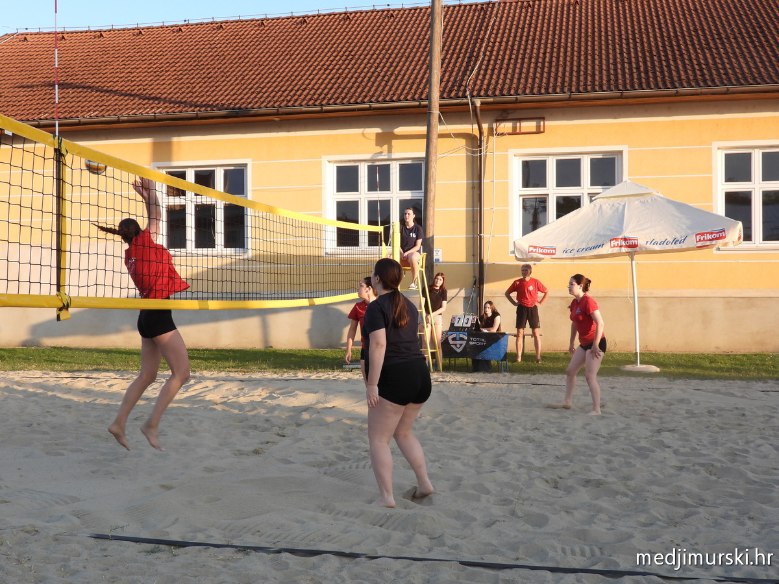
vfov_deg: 35.1
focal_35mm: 41
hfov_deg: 45.8
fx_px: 923
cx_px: 390
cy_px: 292
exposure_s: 1/250
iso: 100
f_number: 3.2
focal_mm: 7.4
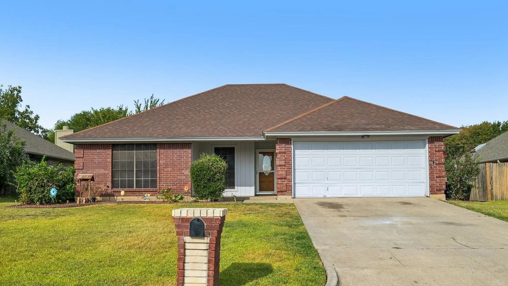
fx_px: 431
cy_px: 149
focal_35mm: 32
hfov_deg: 61.0
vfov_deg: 36.7
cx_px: 256
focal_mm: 30
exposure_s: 1/1600
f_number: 8
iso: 400
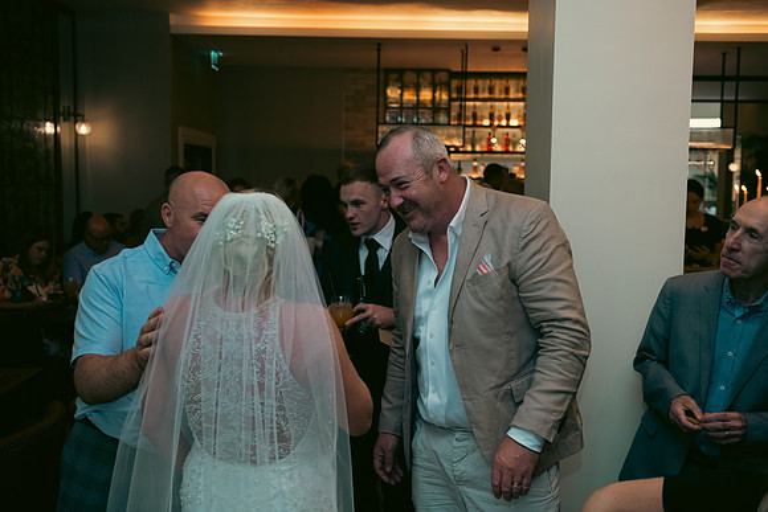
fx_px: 811
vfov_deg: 35.1
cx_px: 384
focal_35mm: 38
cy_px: 256
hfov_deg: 50.7
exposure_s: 1/160
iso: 800
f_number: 3.5
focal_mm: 38
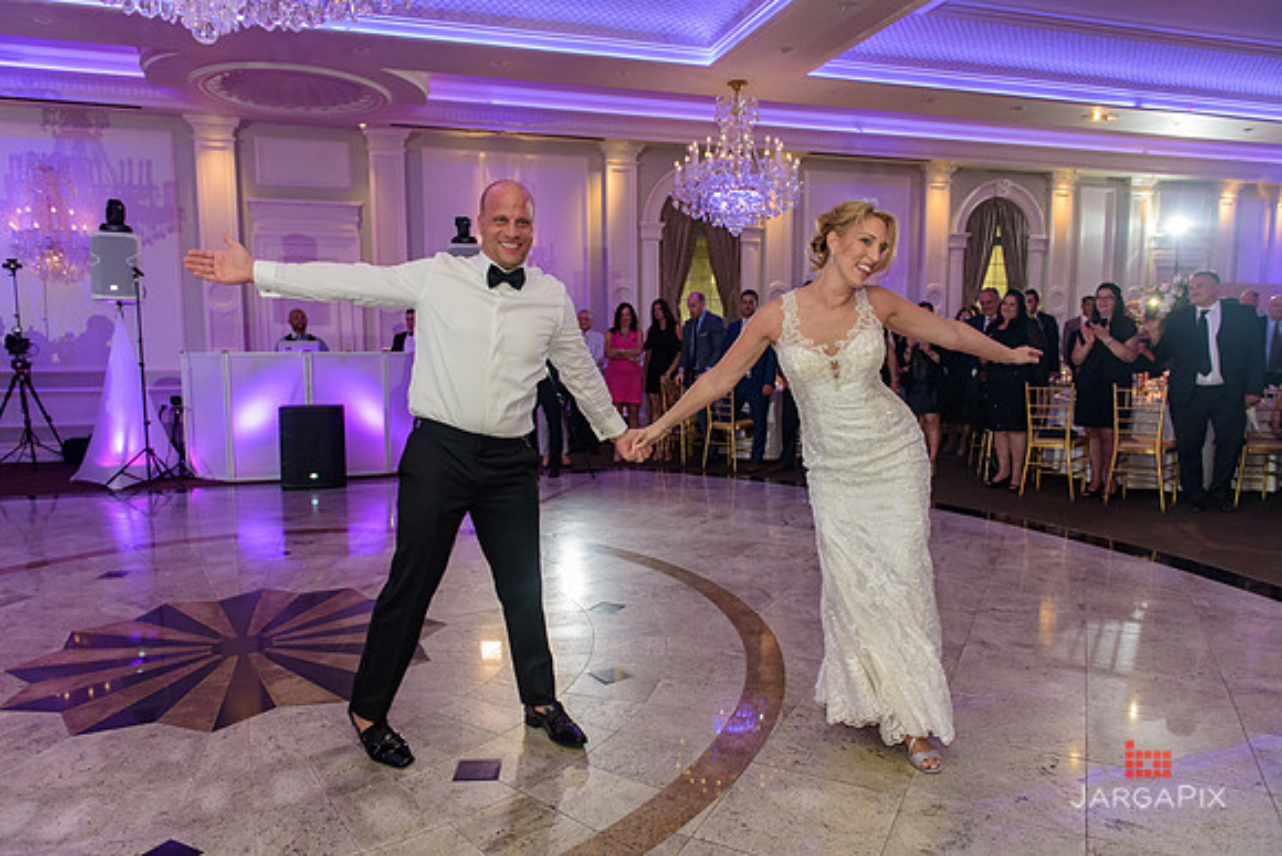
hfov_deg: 73.7
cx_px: 641
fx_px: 855
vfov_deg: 53.2
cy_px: 428
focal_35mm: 24
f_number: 3.2
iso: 1600
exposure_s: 1/125
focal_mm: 24
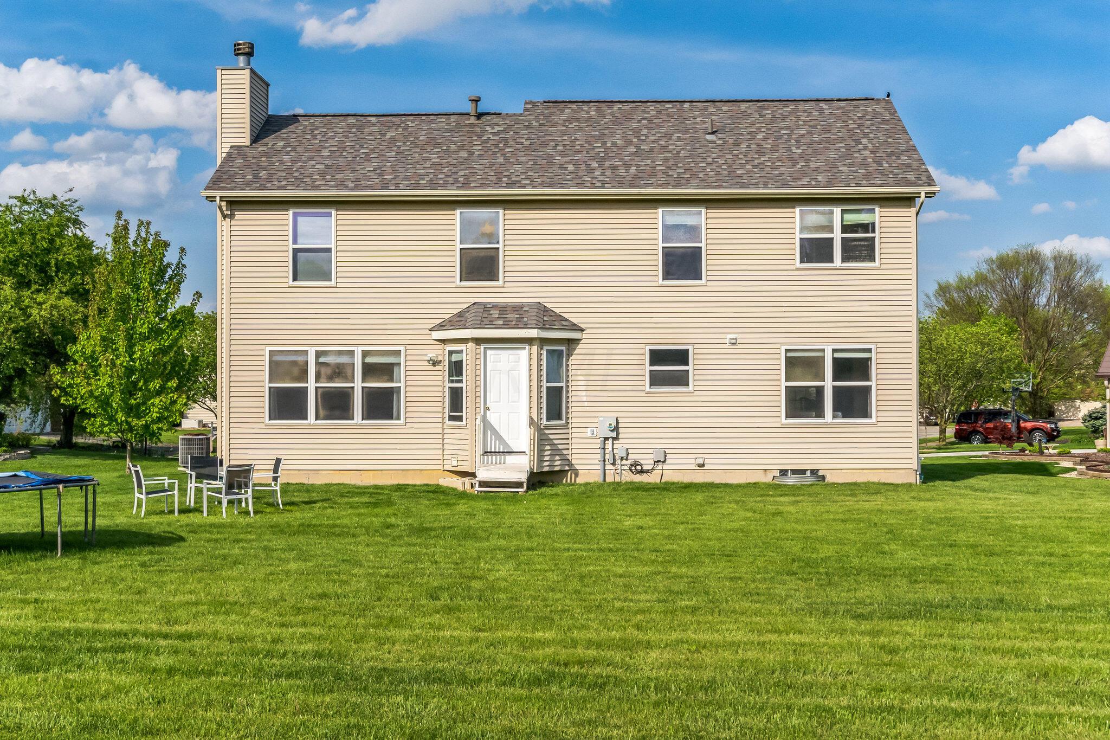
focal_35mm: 45
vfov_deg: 29.9
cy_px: 370
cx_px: 555
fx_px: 1387
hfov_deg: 43.6
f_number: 8
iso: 400
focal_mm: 30
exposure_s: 1/4000
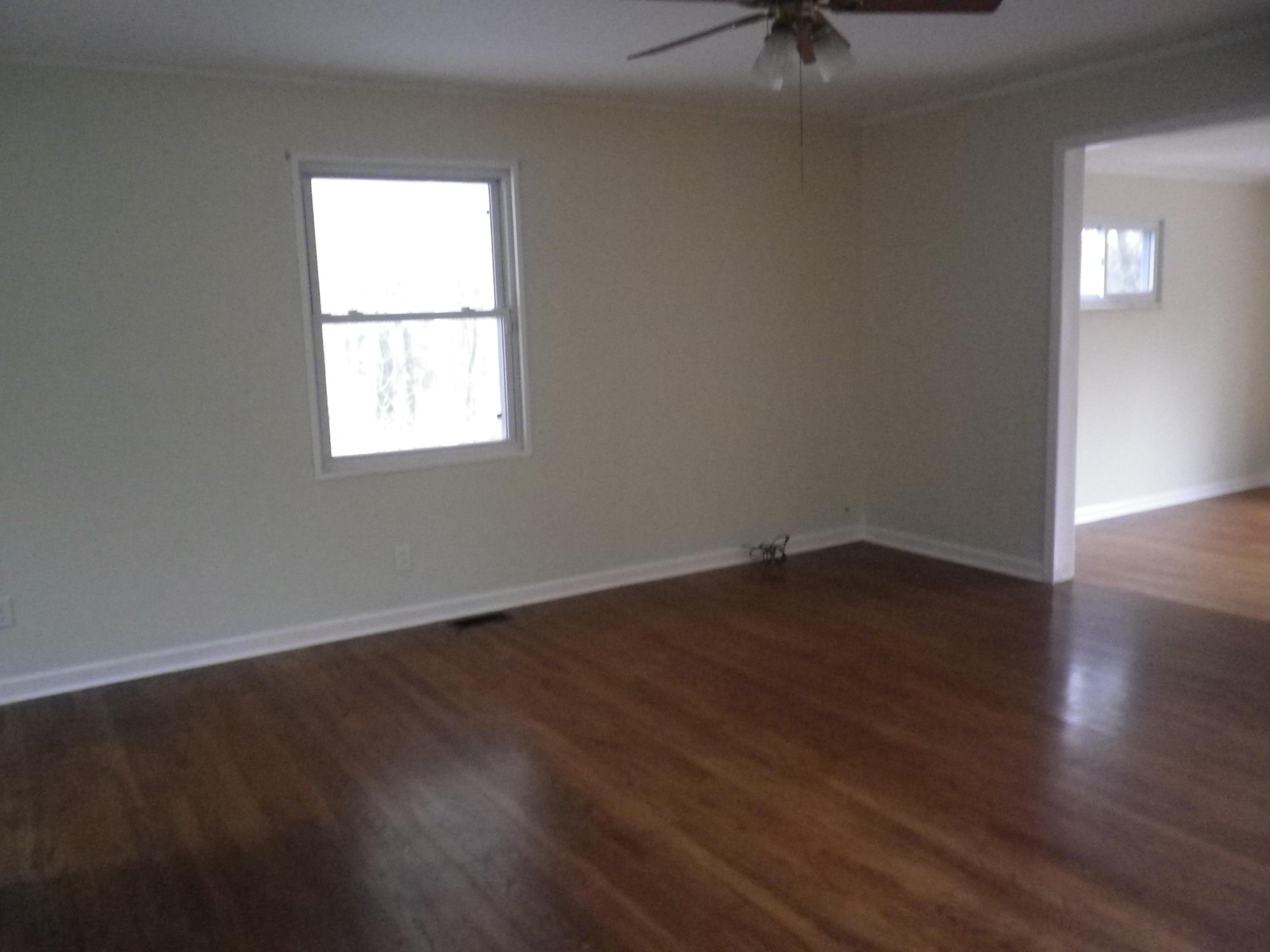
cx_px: 635
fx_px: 1027
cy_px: 476
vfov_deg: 49.7
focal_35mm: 28
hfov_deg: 63.4
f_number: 3.5
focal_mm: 5.05
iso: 800
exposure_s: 1/80
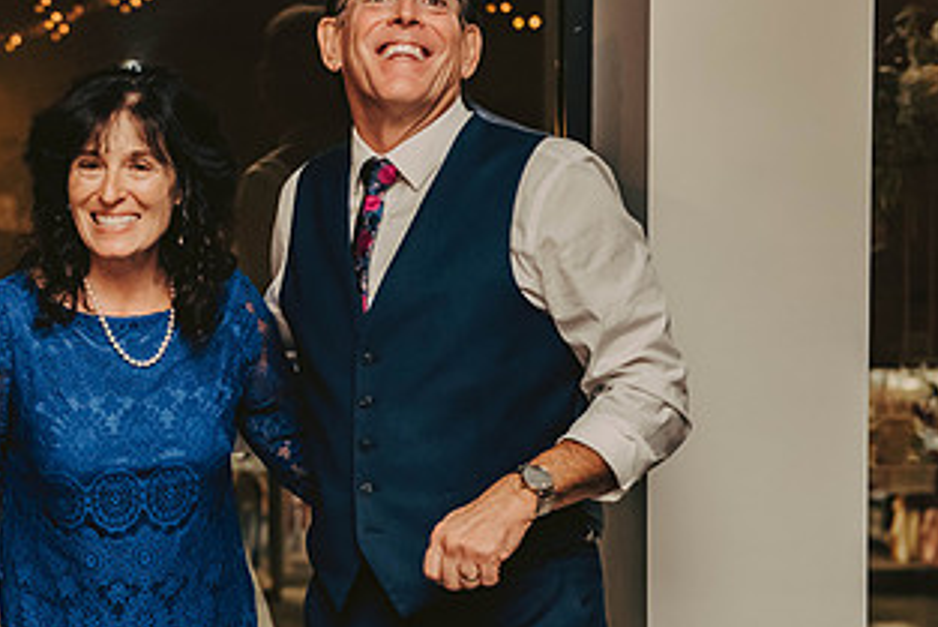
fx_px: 2659
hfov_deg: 19.8
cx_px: 189
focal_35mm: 102
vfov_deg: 13.4
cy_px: 376
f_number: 3.2
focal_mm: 55
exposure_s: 1/200
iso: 2000
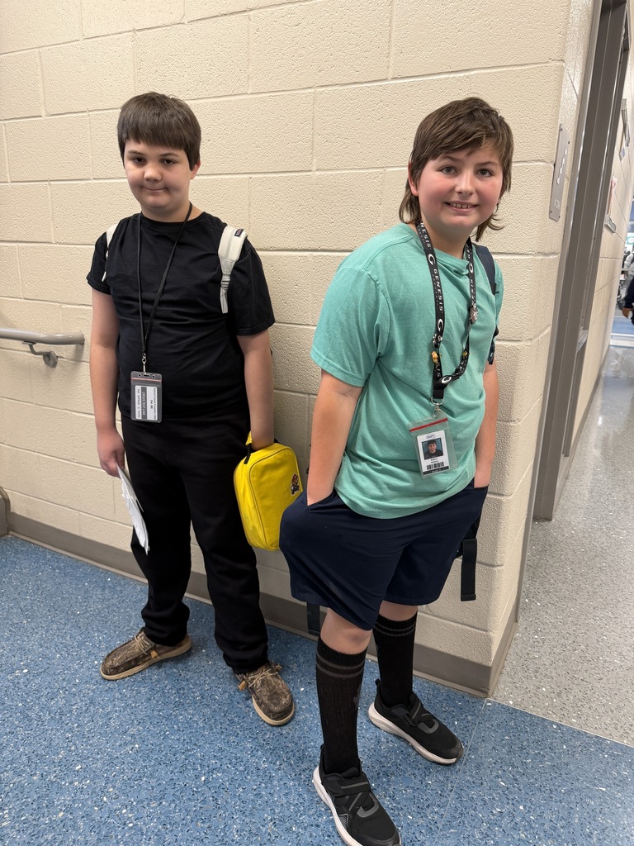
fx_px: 586
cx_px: 317
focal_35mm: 24
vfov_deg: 71.6
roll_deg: -1.5
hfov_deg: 56.8
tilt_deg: -15.2
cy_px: 423
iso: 200
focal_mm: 6.76
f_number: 1.78
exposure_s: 1/60
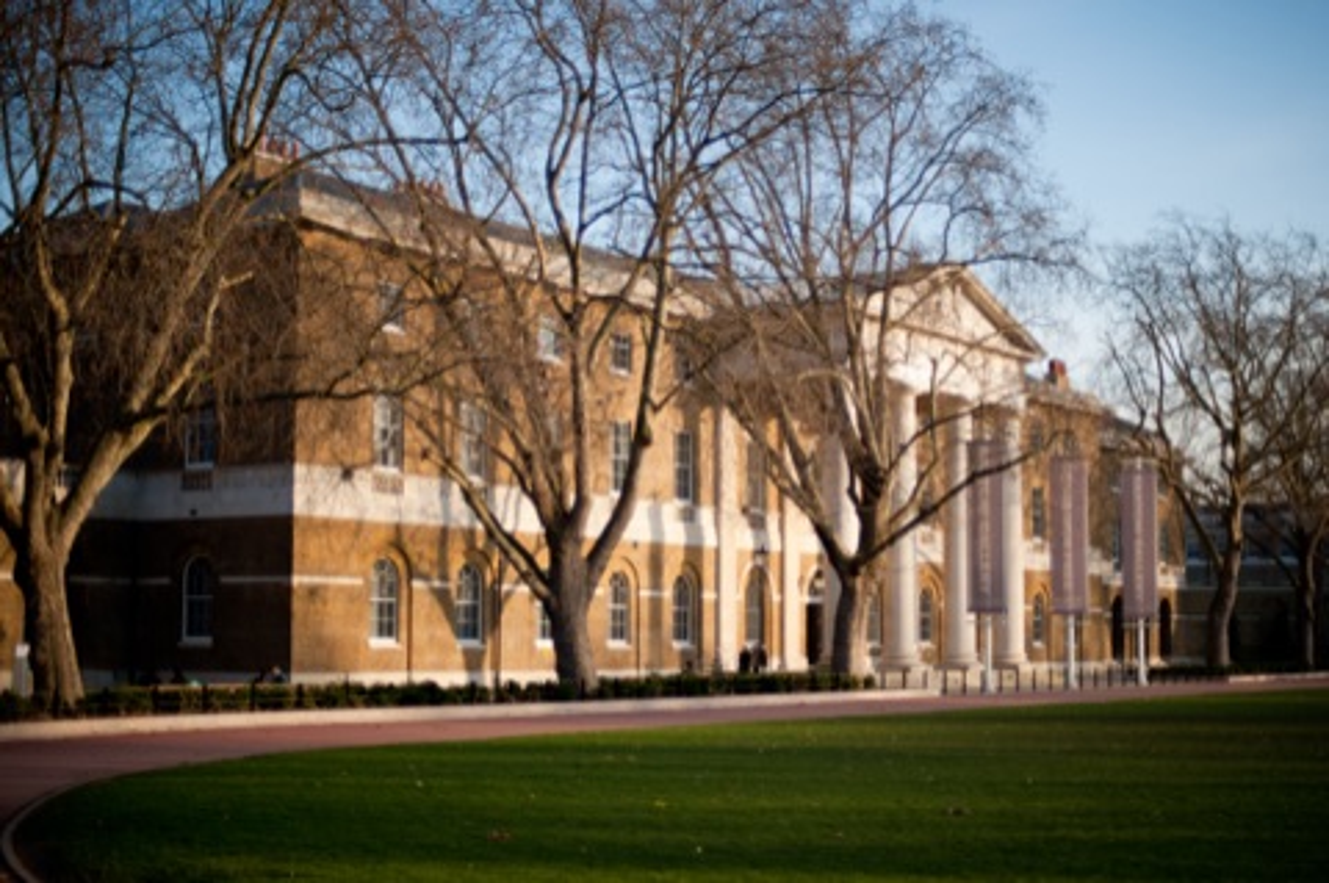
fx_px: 1844
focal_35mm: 50
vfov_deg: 26.9
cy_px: 442
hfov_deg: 39.6
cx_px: 664
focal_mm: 50
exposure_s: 1/3200
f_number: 1.4
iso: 200
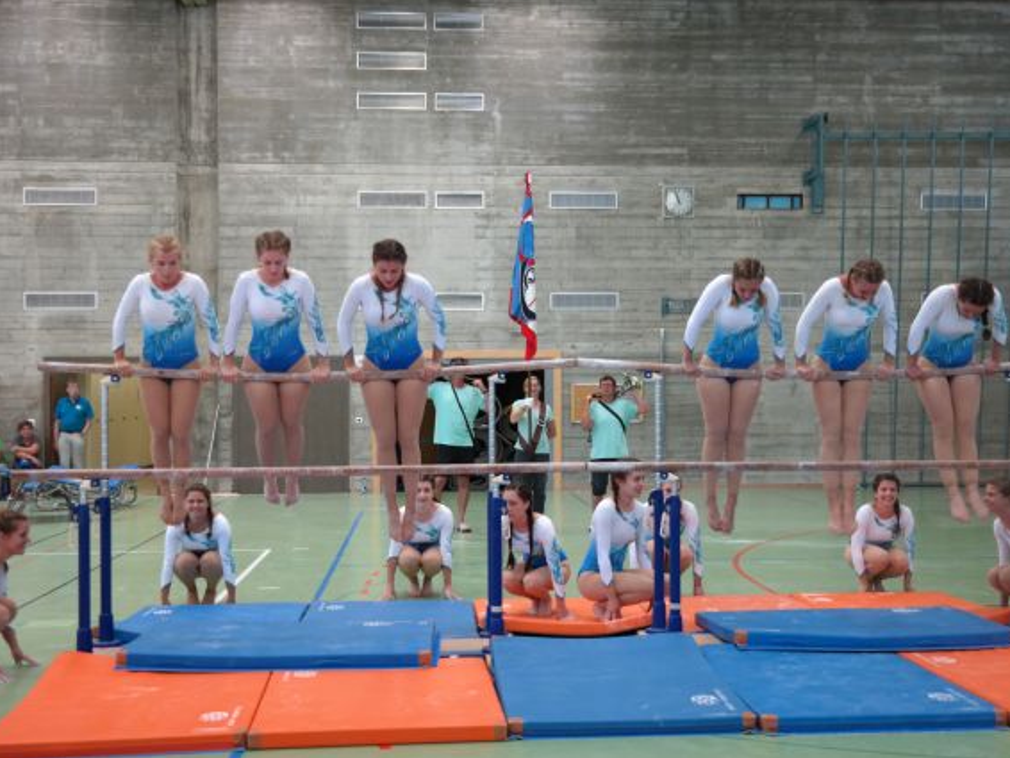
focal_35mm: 50
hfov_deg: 38.1
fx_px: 1459
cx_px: 566
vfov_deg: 29.1
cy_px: 379
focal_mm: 30
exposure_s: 1/60
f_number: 5
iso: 400
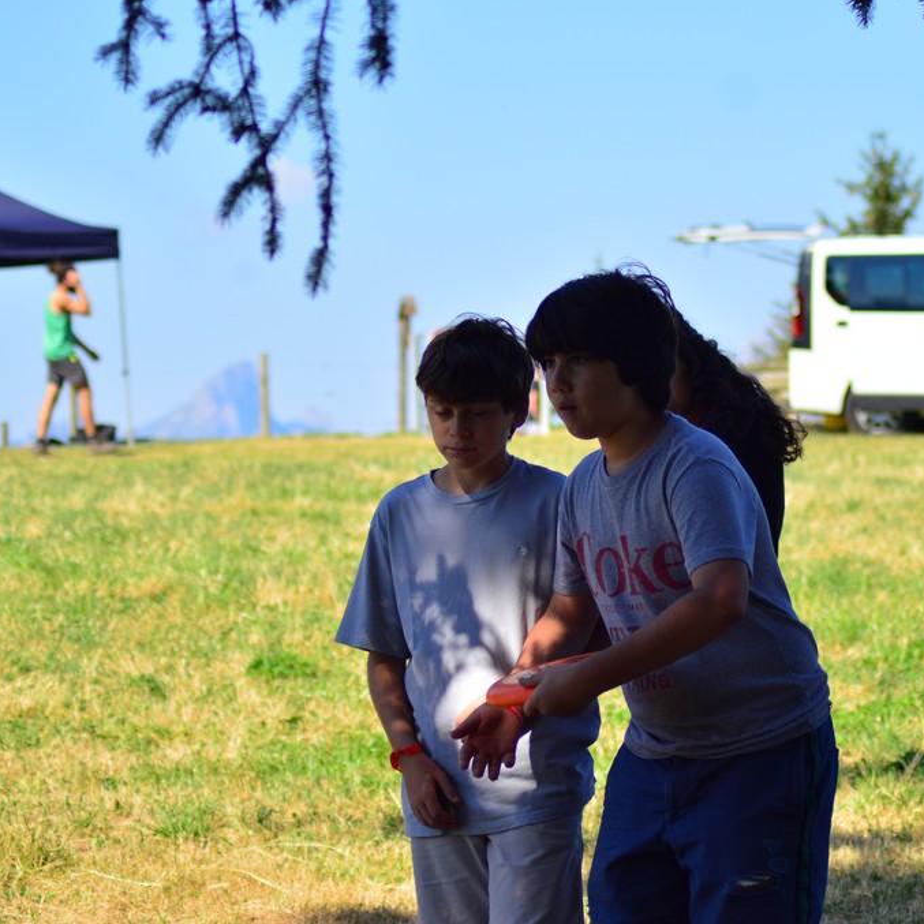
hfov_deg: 11.1
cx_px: 610
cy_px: 461
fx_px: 4772
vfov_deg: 11.1
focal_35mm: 158
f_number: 4
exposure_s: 1/1250
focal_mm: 82
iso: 200
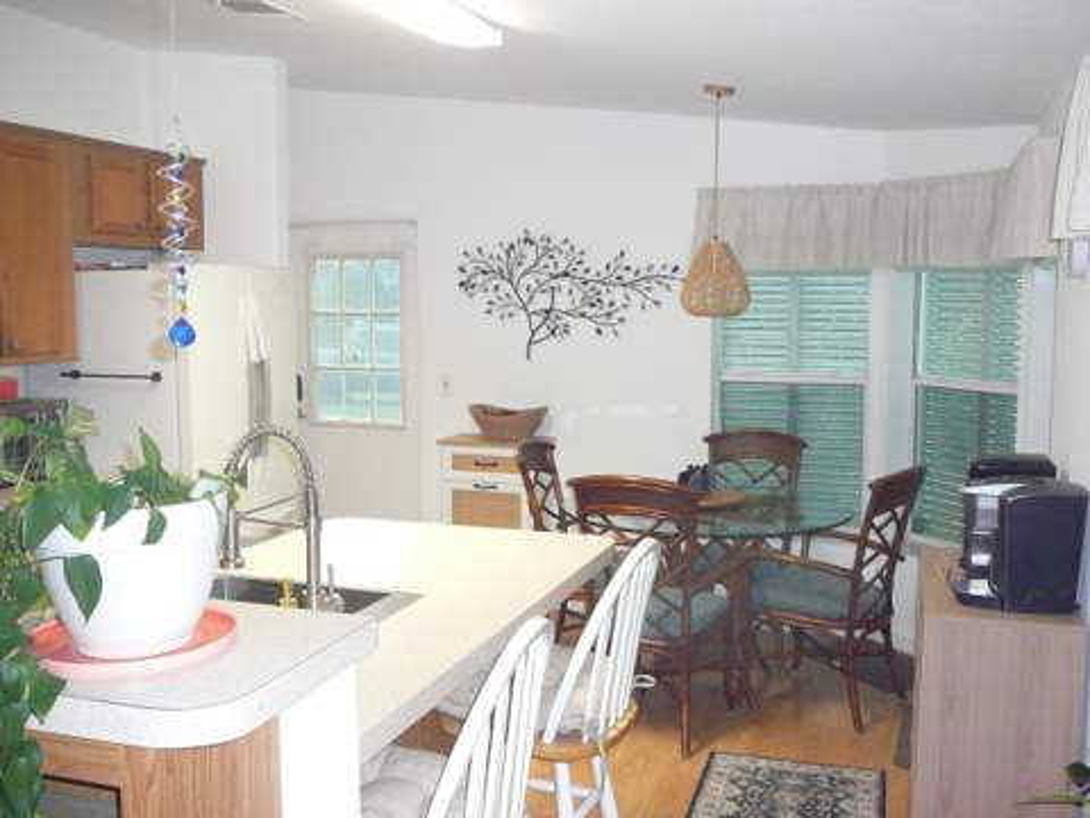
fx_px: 1102
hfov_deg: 52.6
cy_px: 409
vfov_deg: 40.7
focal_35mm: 35
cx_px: 545
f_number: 2.8
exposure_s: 1/30
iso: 320
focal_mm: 5.2
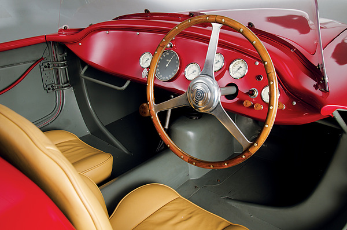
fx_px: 317
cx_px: 174
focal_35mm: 33
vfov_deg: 39.8
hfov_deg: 57.3
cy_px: 115
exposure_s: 1/1.25
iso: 125
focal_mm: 22
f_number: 10
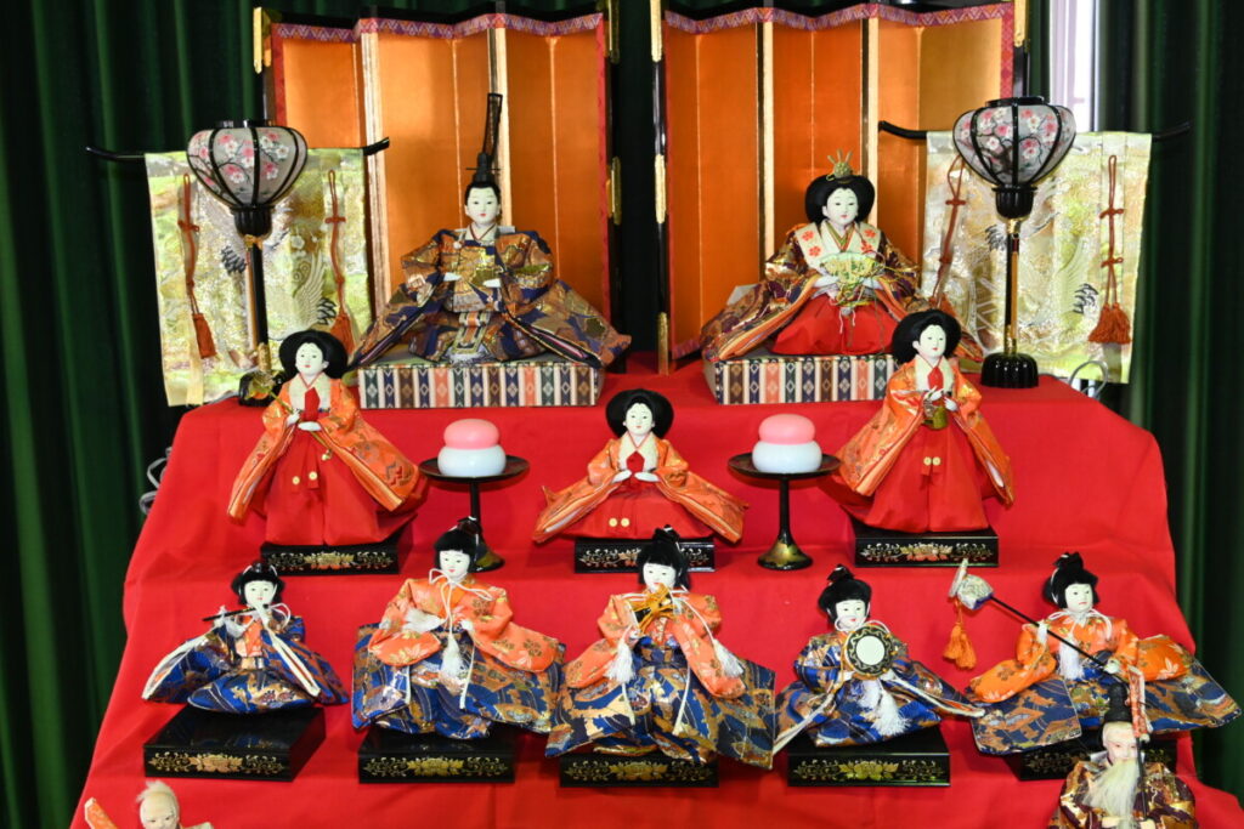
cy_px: 414
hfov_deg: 53.1
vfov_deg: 36.9
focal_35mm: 36
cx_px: 622
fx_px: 1244
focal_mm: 24
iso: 1000
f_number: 5.6
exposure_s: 1/60
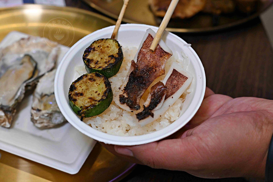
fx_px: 569
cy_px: 91
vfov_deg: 18.2
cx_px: 136
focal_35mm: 75
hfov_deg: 27.0
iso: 1800
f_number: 4.5
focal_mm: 50
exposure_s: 1/100
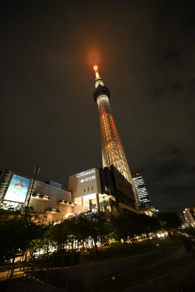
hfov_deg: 81.2
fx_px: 114
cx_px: 98
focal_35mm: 14
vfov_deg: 104.2
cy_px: 146
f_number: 4
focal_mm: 14
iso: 10000
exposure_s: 1/60
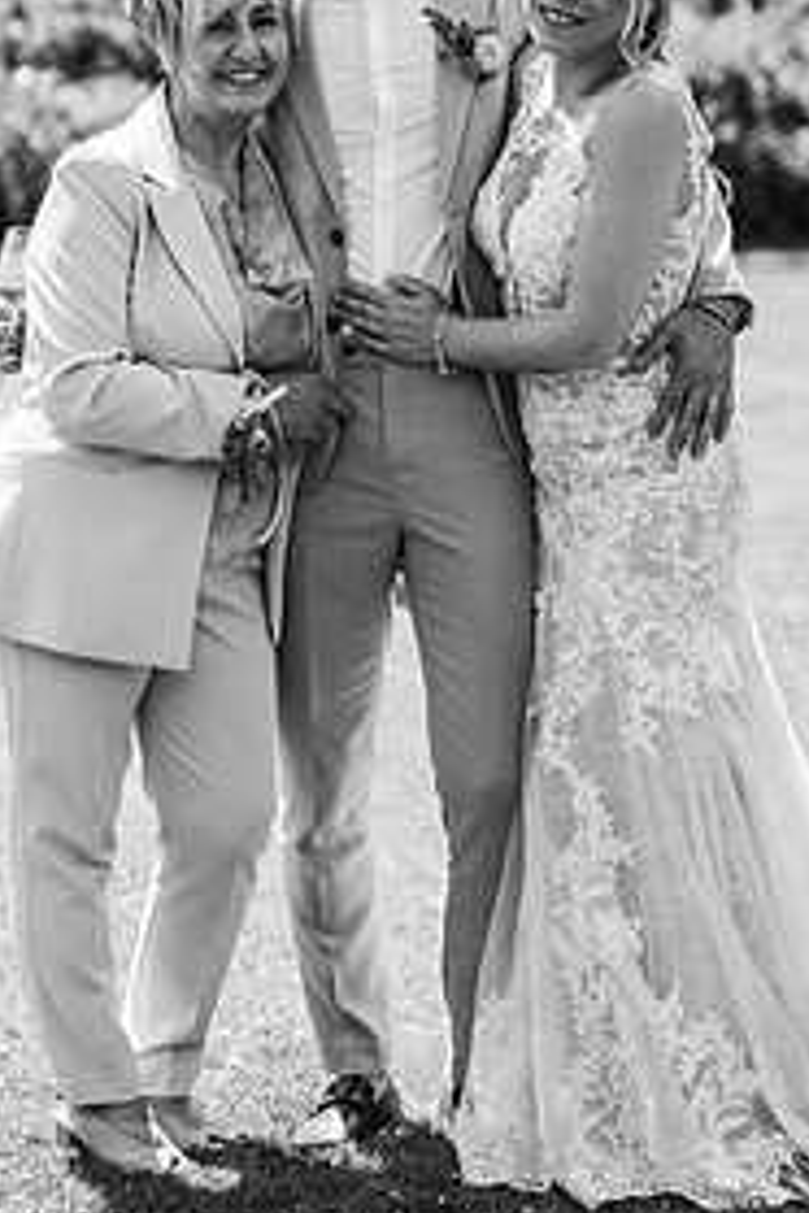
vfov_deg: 15.0
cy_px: 587
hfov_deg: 10.0
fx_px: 4618
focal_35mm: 137
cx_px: 428
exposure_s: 1/1600
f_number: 3.2
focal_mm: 85
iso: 100
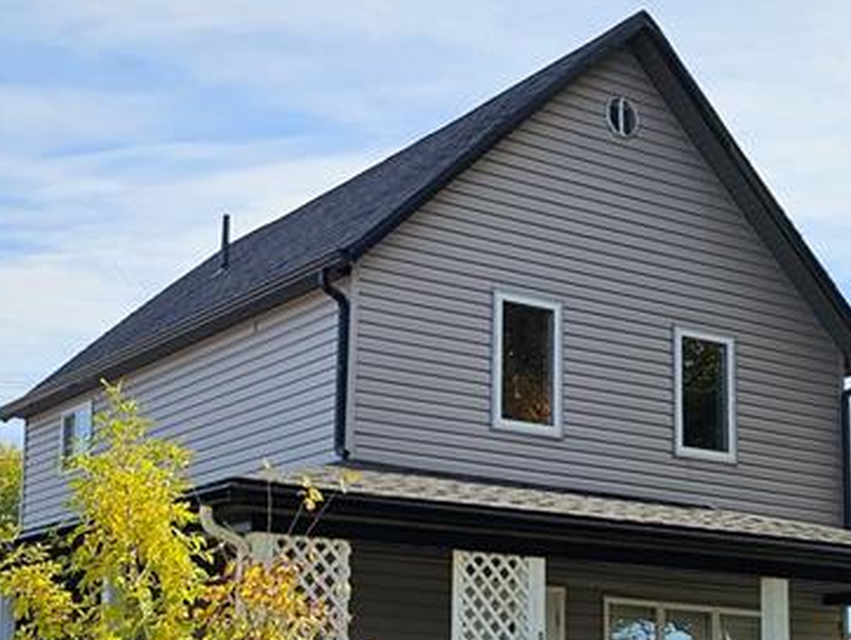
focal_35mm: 65
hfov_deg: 29.8
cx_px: 362
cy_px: 562
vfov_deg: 22.1
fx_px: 1599
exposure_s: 1/647
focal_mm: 6.3
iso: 10
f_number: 1.7
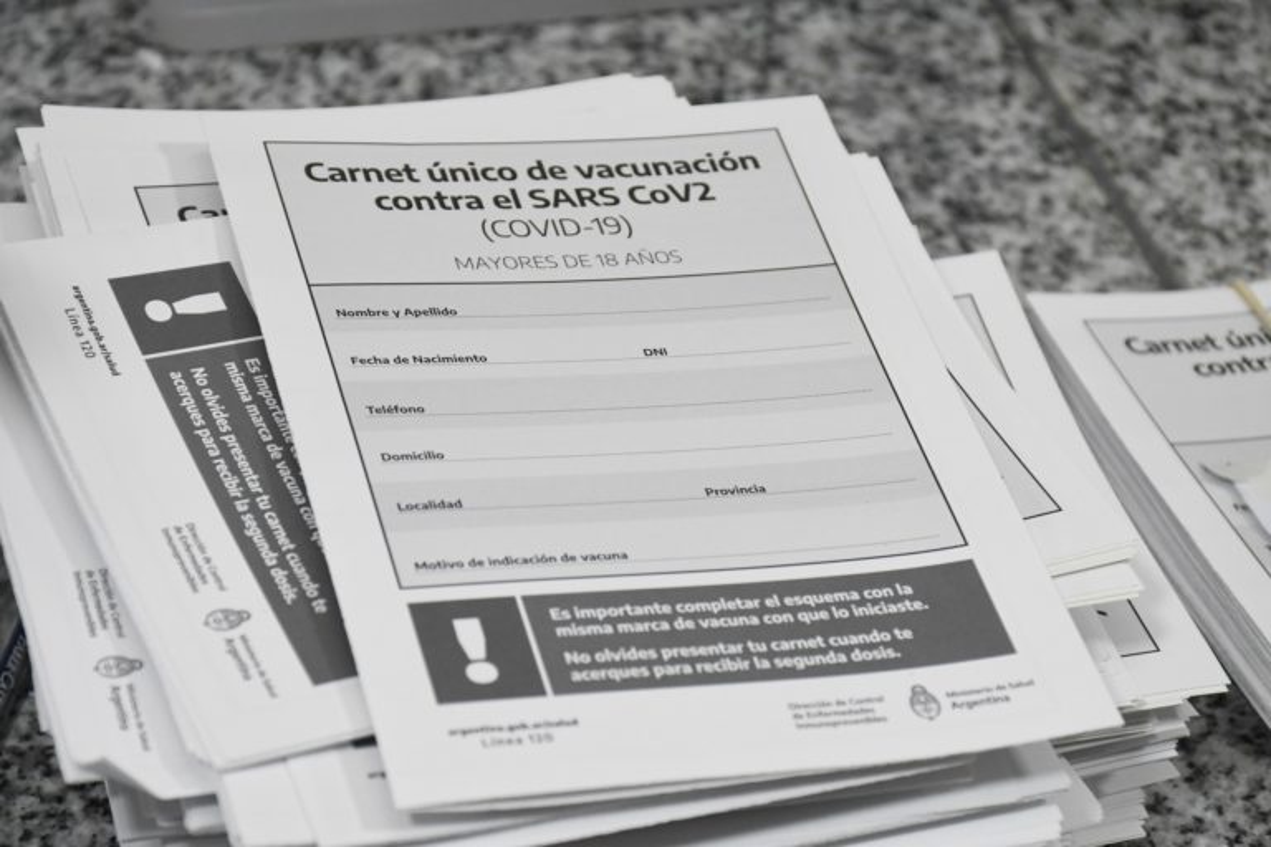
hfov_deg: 17.1
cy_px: 424
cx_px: 636
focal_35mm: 120
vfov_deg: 11.4
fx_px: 4236
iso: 3200
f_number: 8
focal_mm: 80
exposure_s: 1/160
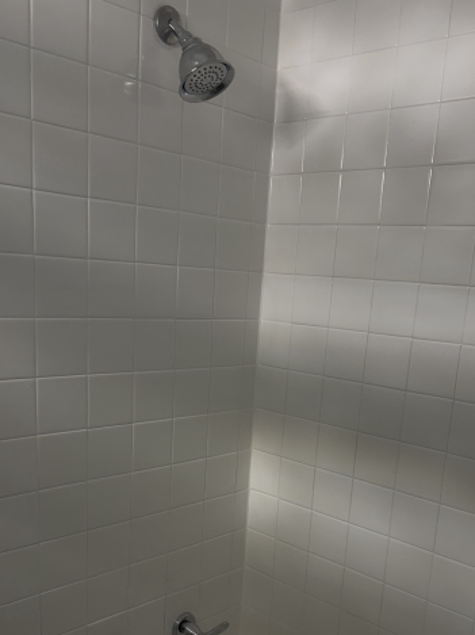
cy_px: 449
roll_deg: -4.5
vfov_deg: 48.8
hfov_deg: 38.6
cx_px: 261
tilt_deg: -15.3
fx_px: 678
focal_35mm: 37
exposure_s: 1/120
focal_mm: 5.96
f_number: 1.6
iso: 32
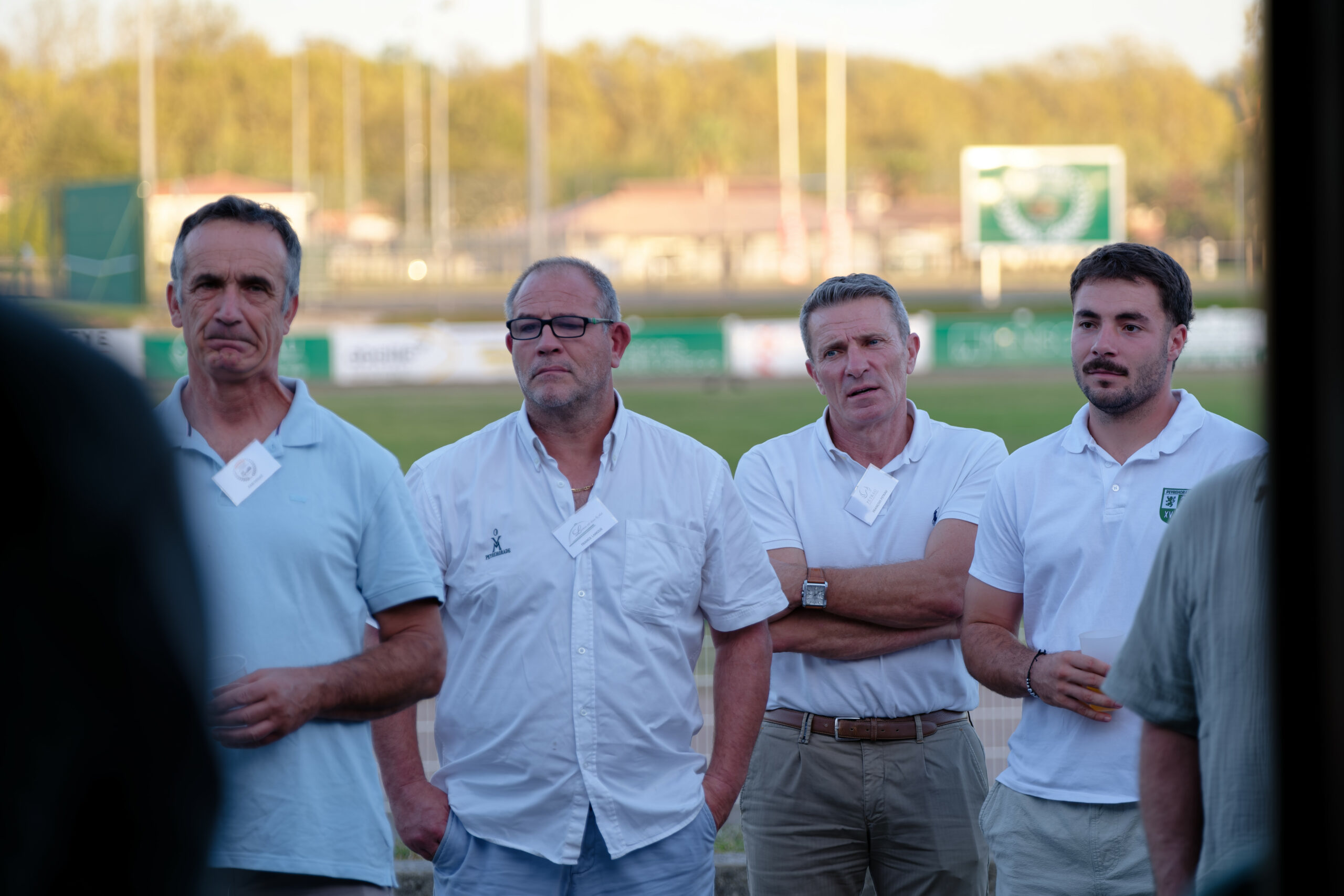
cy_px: 448
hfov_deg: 12.9
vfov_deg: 8.6
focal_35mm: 159
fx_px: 5936
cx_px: 672
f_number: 2.8
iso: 160
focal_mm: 106
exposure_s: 1/250
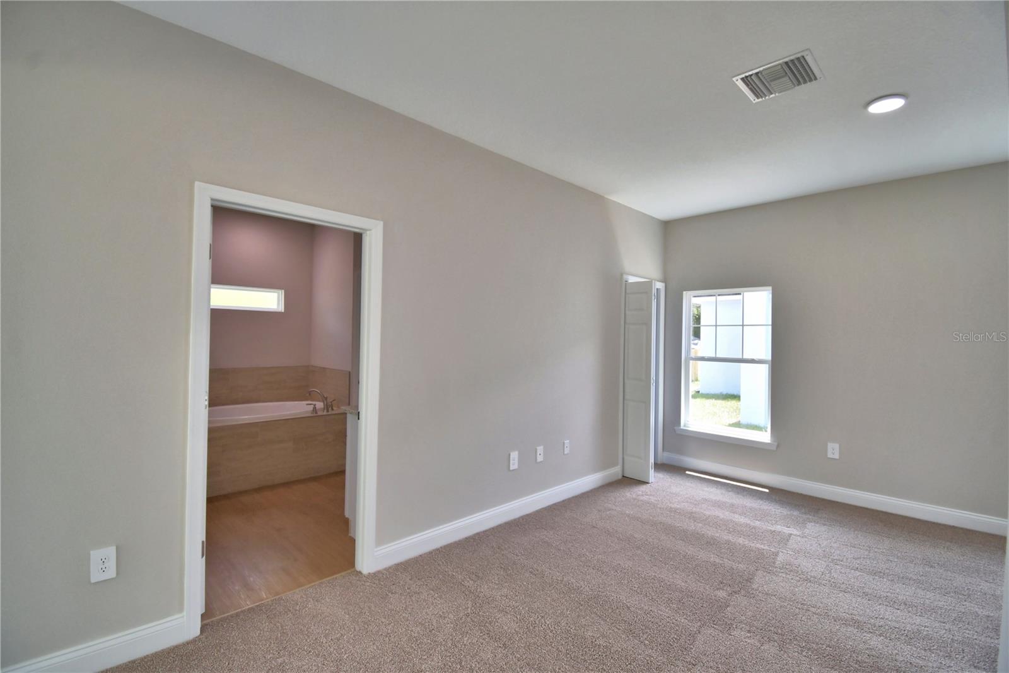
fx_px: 420
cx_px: 504
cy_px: 336
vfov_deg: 77.3
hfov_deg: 100.4
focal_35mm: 15
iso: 220
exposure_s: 1/125
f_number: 4.5
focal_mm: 10
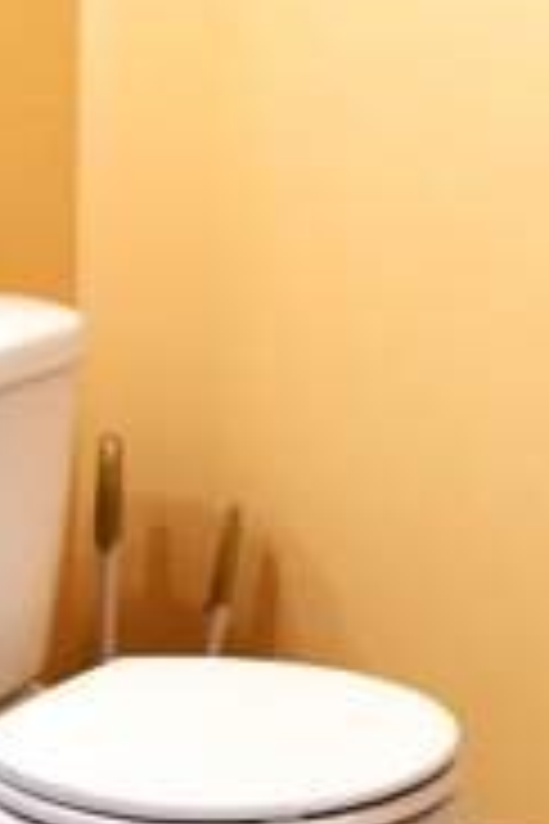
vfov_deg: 17.5
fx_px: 2425
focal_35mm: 106
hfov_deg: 12.2
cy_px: -374
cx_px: 850
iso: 1800
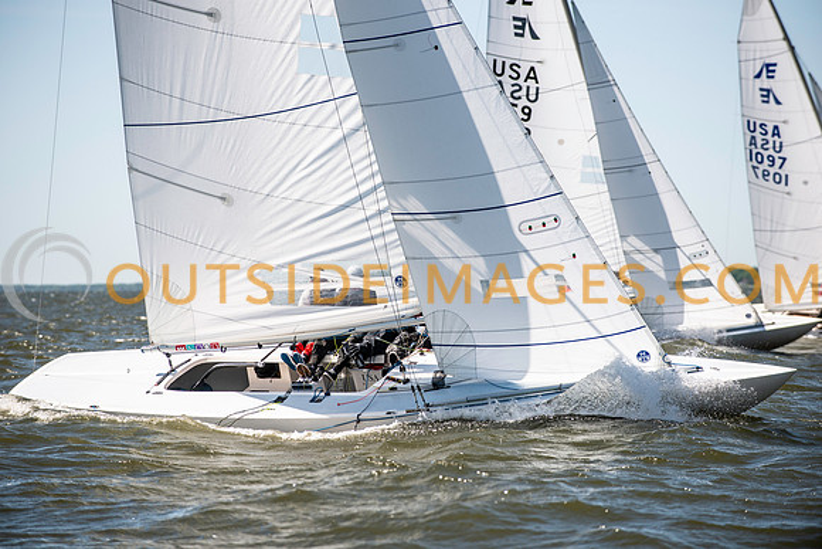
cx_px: 411
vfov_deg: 6.9
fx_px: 4568
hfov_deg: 10.3
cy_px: 274
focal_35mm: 200
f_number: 5
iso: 320
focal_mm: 200
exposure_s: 1/2500
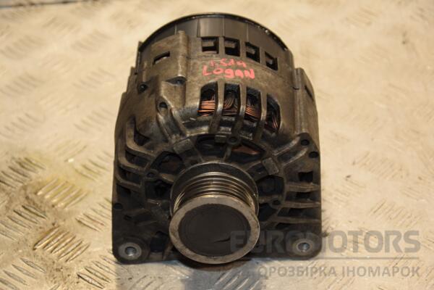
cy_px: 145
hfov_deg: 19.5
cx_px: 217
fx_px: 1266
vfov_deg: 13.0
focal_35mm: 105
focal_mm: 70
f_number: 5.3
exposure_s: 1/125
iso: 800
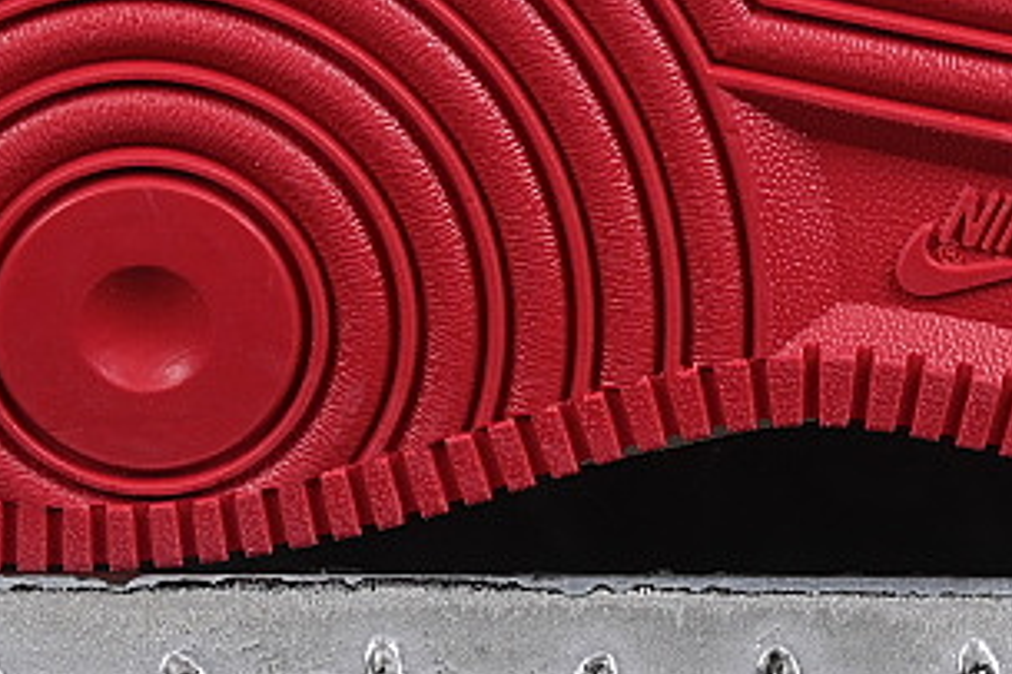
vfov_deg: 5.1
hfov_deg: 7.7
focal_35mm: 266
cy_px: -166
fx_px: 7473
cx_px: 680
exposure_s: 1/80
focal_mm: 50
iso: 160
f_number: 8
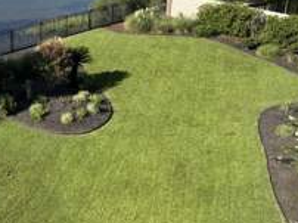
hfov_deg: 32.2
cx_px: 31
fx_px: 490
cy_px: 48
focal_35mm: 57
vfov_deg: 25.2
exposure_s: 1/3597
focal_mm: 6.76
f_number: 1.78
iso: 80
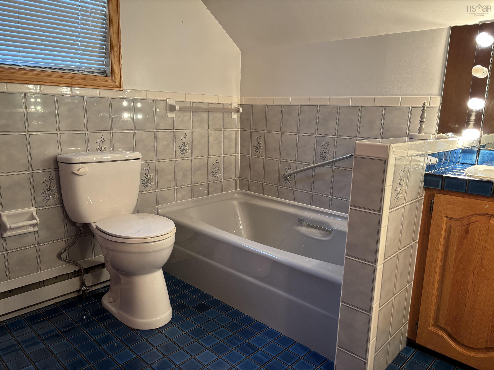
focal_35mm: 26
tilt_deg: -11.7
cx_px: 247
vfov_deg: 53.1
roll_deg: -2.0
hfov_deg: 67.3
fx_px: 371
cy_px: 185
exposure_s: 1/60
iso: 160
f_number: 1.6
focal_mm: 5.96
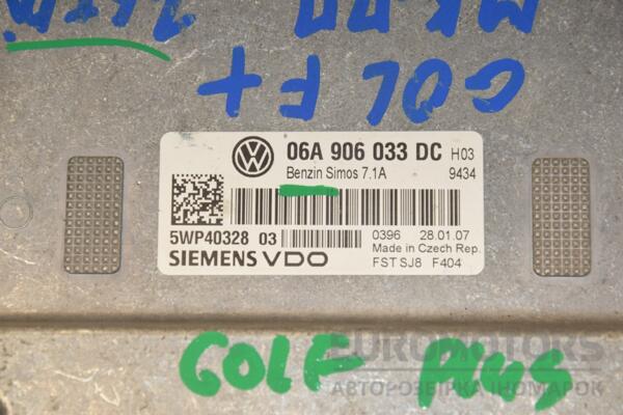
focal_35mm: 158
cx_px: 312
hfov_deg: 13.0
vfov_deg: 8.7
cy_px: 208
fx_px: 2725
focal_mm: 105
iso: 800
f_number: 10
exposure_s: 1/200
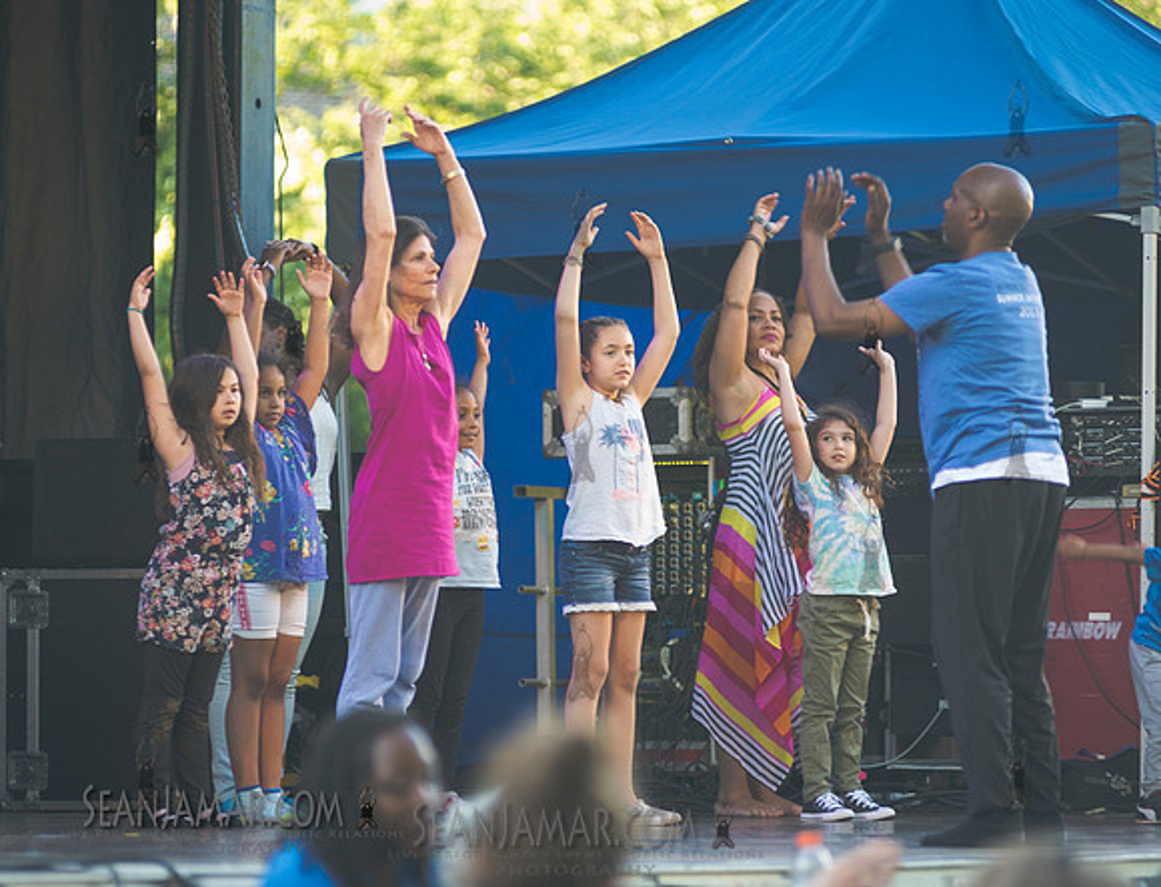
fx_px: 8022
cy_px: 447
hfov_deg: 8.3
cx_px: 439
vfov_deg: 6.3
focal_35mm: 238
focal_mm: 200
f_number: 3.2
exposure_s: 1/125
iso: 400
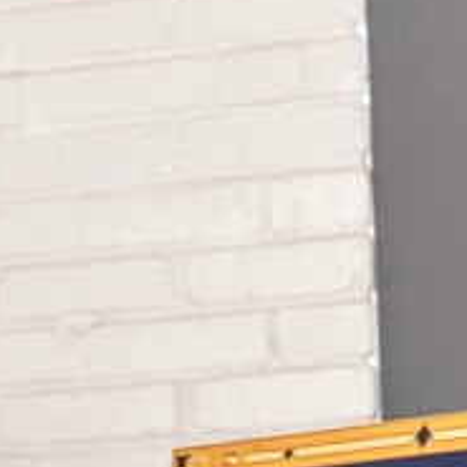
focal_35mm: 257
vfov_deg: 6.4
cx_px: -459
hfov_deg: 6.6
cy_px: 1194
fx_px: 3923
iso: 1600
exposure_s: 1/125
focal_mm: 35
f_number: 2
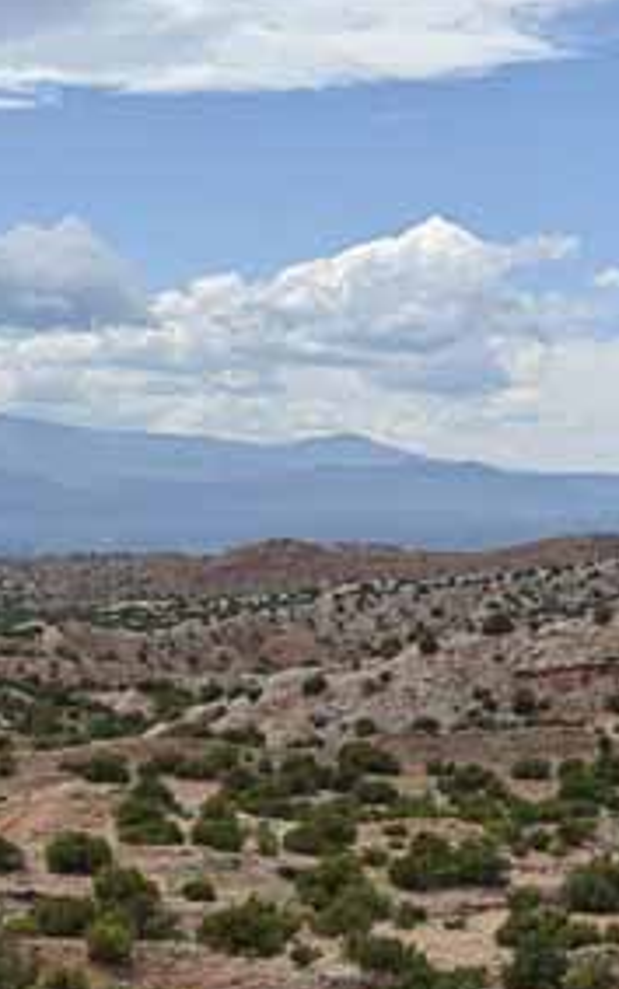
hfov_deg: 13.4
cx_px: 762
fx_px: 2563
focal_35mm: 95
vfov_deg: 21.8
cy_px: 575
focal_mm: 33
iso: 64
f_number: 5.6
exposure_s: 1/800
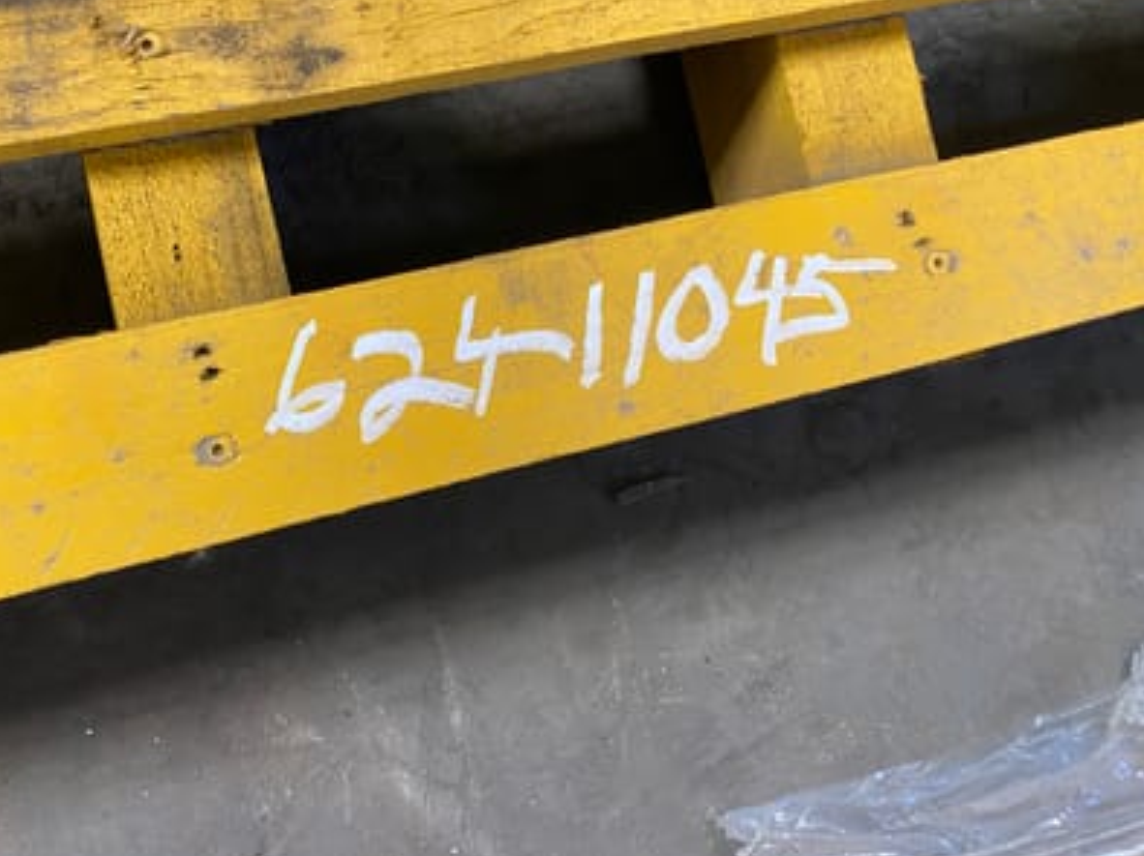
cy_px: 376
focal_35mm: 33
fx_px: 1090
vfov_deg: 42.8
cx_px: 433
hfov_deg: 54.8
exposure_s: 1/60
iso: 125
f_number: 1.8
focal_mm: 4.25
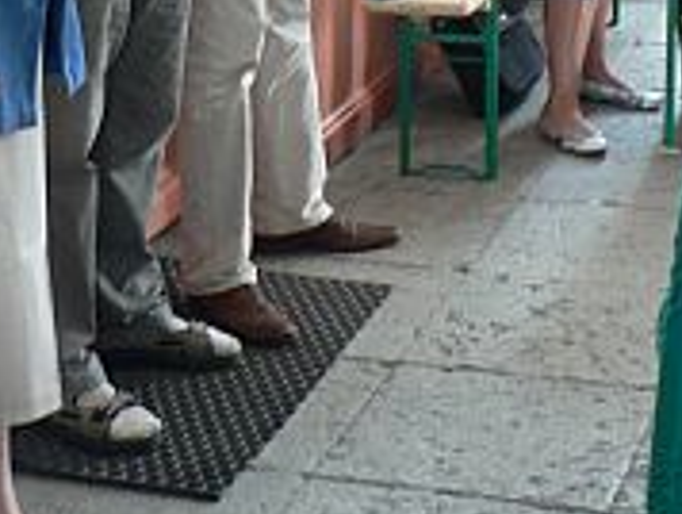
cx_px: 364
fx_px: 2111
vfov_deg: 13.5
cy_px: -115
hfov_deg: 18.4
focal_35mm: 107
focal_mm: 6
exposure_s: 1/8
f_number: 2.8
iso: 100
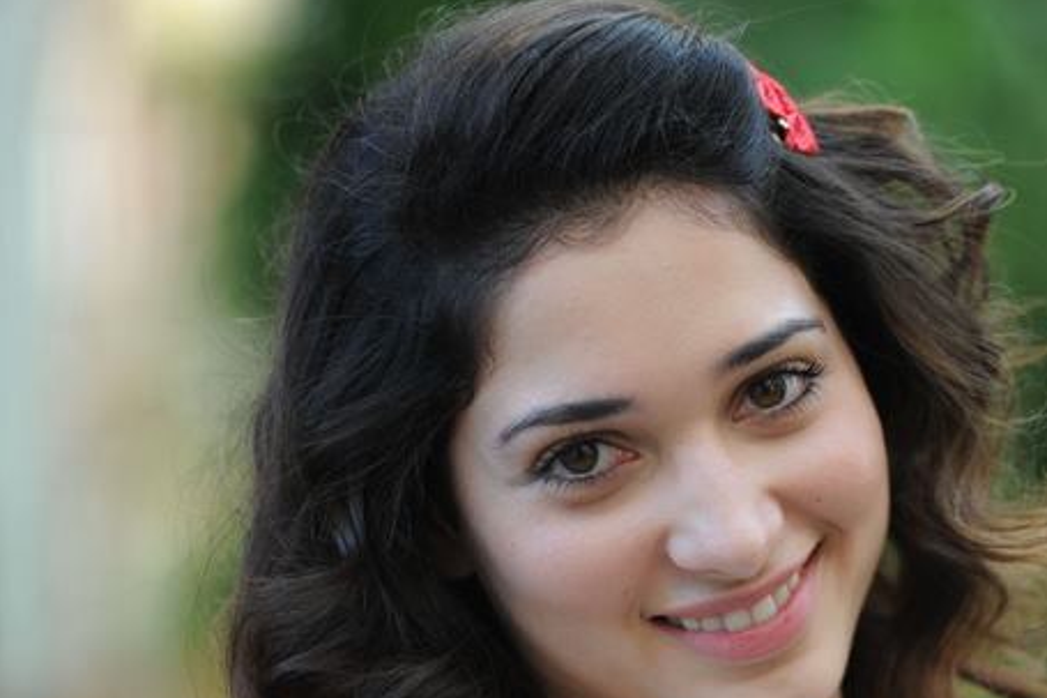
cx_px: 727
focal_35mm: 223
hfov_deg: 9.2
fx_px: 6483
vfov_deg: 6.2
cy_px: 523
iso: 400
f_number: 3.5
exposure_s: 1/250
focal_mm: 145
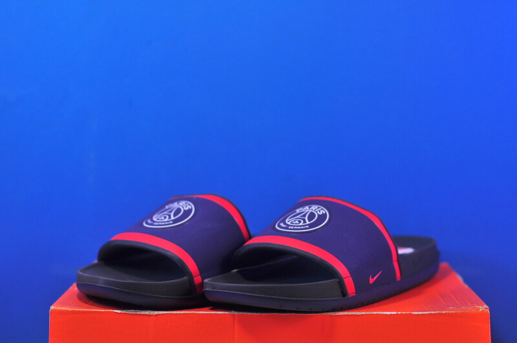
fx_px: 1076
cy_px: 172
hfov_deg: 27.0
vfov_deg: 18.1
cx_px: 258
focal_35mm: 75
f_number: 2.5
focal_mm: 50
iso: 250
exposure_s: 1/320
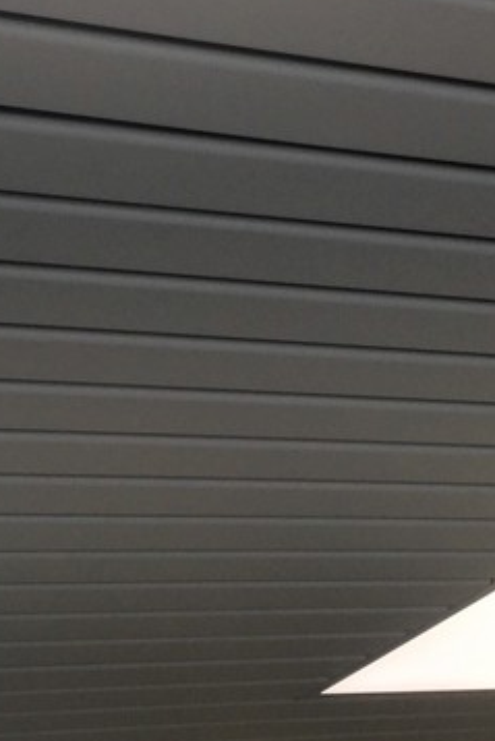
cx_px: 12
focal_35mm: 90
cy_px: 389
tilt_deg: +25.7
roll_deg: +10.9
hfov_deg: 15.0
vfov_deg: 22.6
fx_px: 1854
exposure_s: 1/181
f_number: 2.4
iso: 25
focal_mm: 3.3
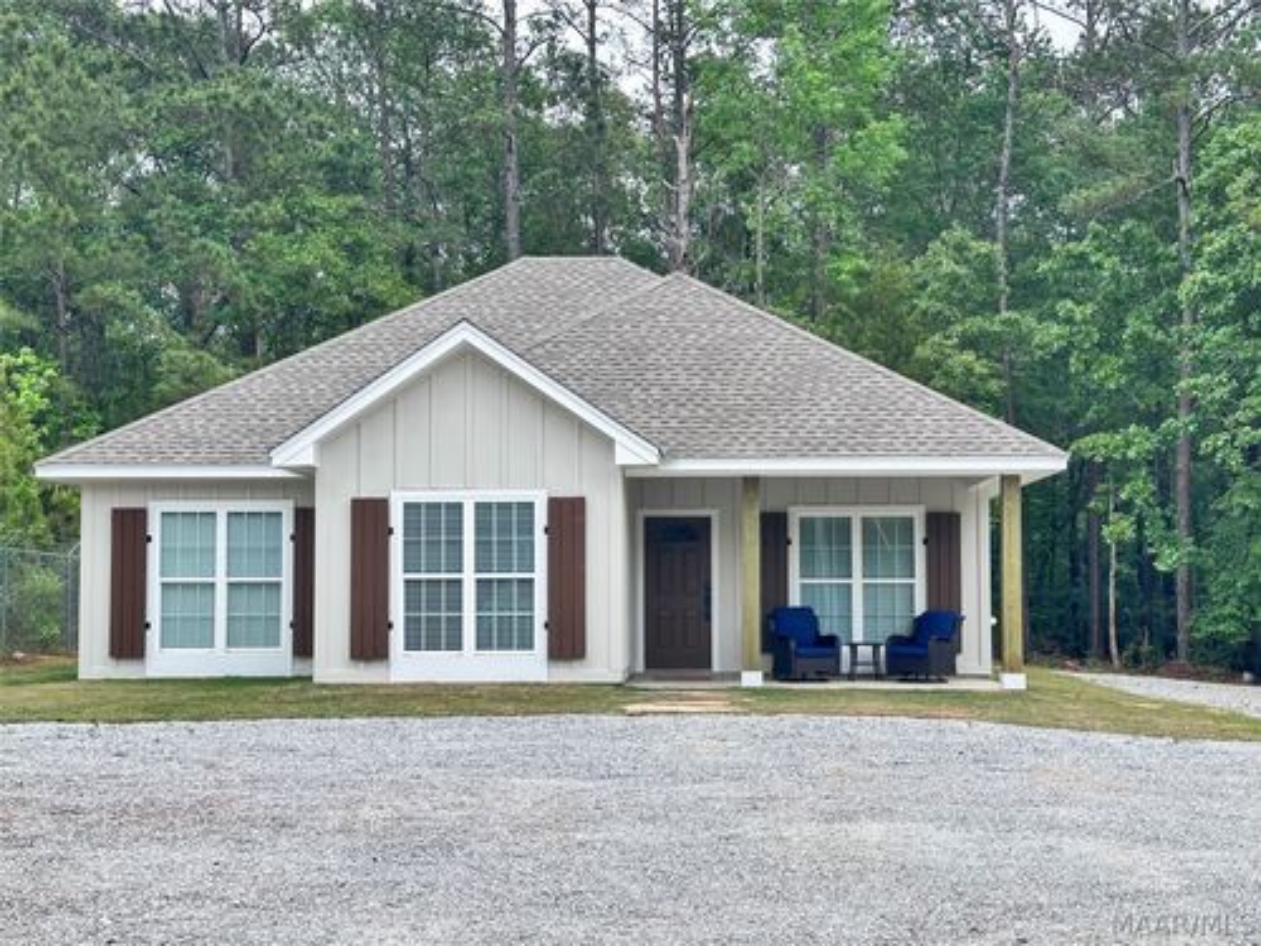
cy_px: 473
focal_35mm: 48
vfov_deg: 30.3
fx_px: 1749
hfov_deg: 39.7
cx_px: 630
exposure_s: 1/850
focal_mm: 6.86
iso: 64
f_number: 1.78
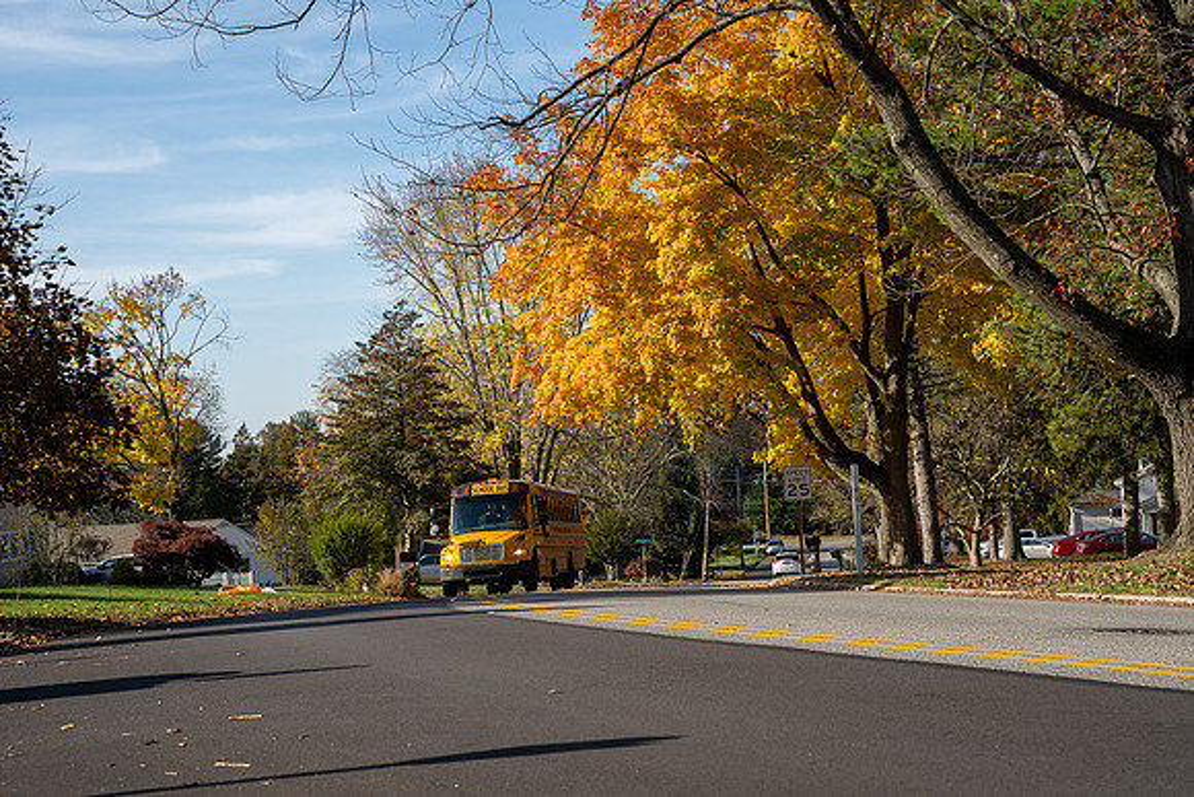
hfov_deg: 31.0
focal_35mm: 65
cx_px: 597
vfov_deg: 20.9
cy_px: 398
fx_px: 2156
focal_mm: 65
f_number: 5
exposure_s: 1/640
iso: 125
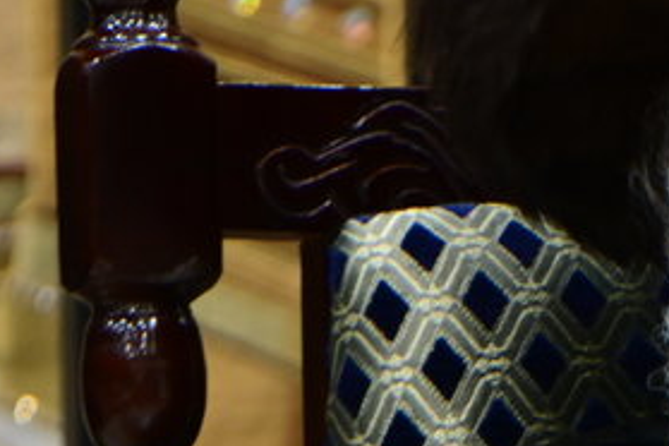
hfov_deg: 1.0
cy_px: 327
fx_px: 37275
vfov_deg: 0.7
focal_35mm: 2006
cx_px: 1038
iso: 1000
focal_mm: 400
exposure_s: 1/80
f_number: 8
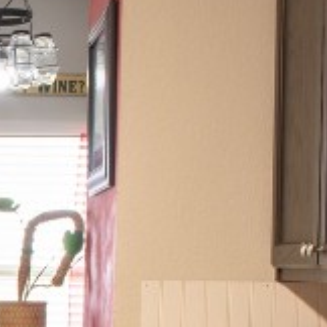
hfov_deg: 11.2
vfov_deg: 11.8
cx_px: -277
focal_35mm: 145
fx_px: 1550
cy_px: 394
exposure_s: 1/8
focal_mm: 24
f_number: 8
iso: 400
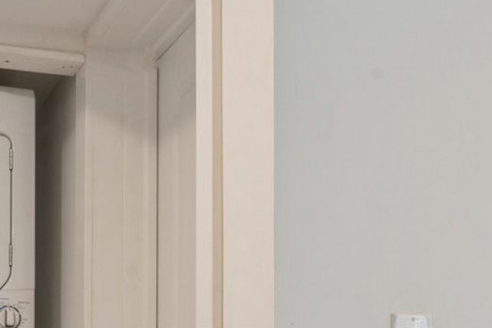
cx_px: 238
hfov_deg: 25.7
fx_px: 1079
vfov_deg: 16.5
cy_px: 393
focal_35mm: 79
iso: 200
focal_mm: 23
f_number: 11
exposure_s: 1/2
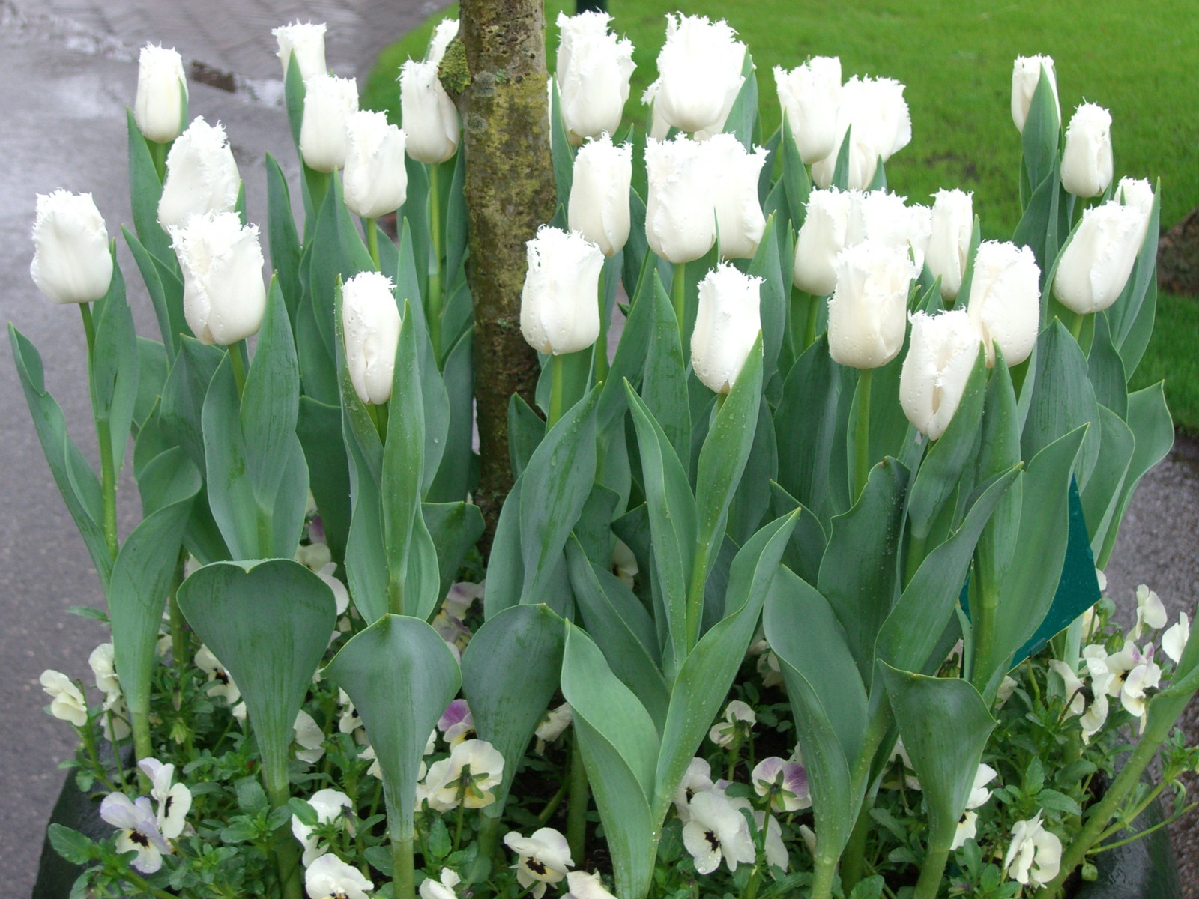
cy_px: 450
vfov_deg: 25.7
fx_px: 1974
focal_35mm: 57
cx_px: 600
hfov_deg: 33.8
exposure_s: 1/100
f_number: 3.6
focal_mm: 11.8
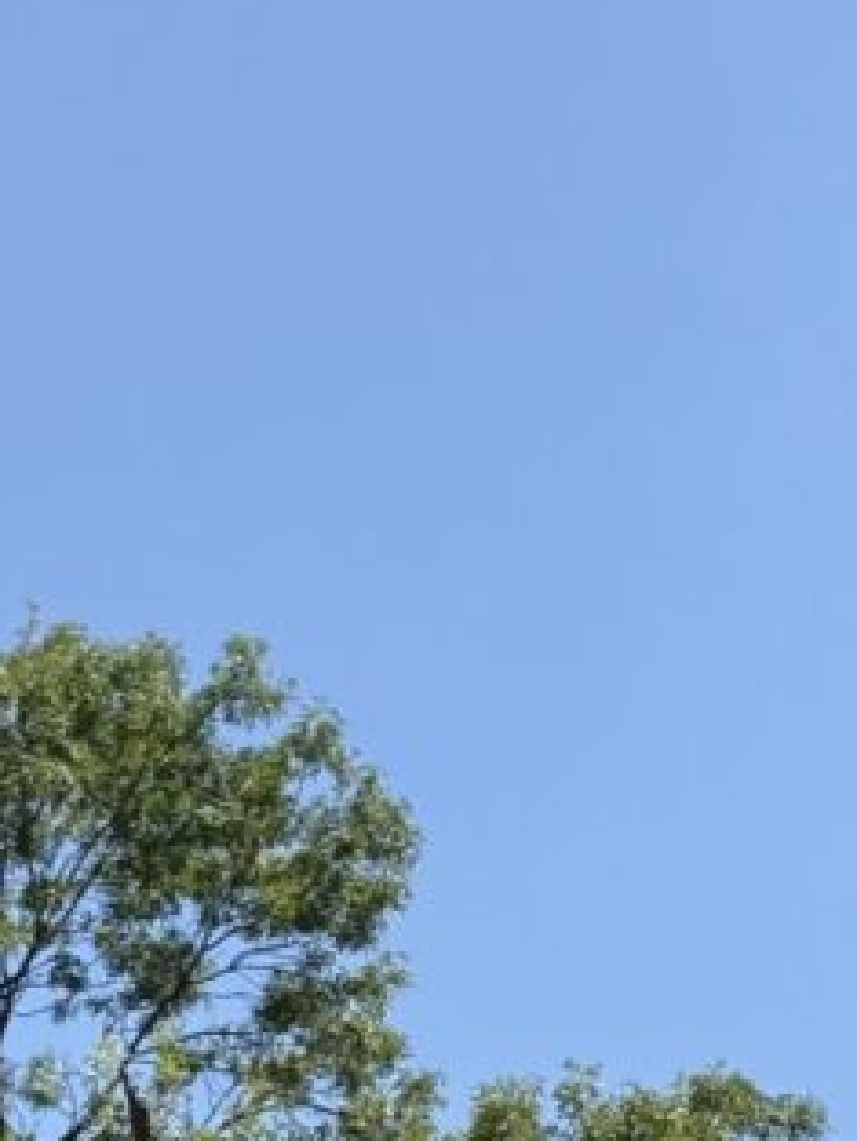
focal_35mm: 157
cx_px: 551
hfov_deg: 9.5
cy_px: 1670
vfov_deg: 12.0
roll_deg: -1.2
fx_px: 5179
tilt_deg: +15.7
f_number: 1.78
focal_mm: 6.76
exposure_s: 1/3891
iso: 64
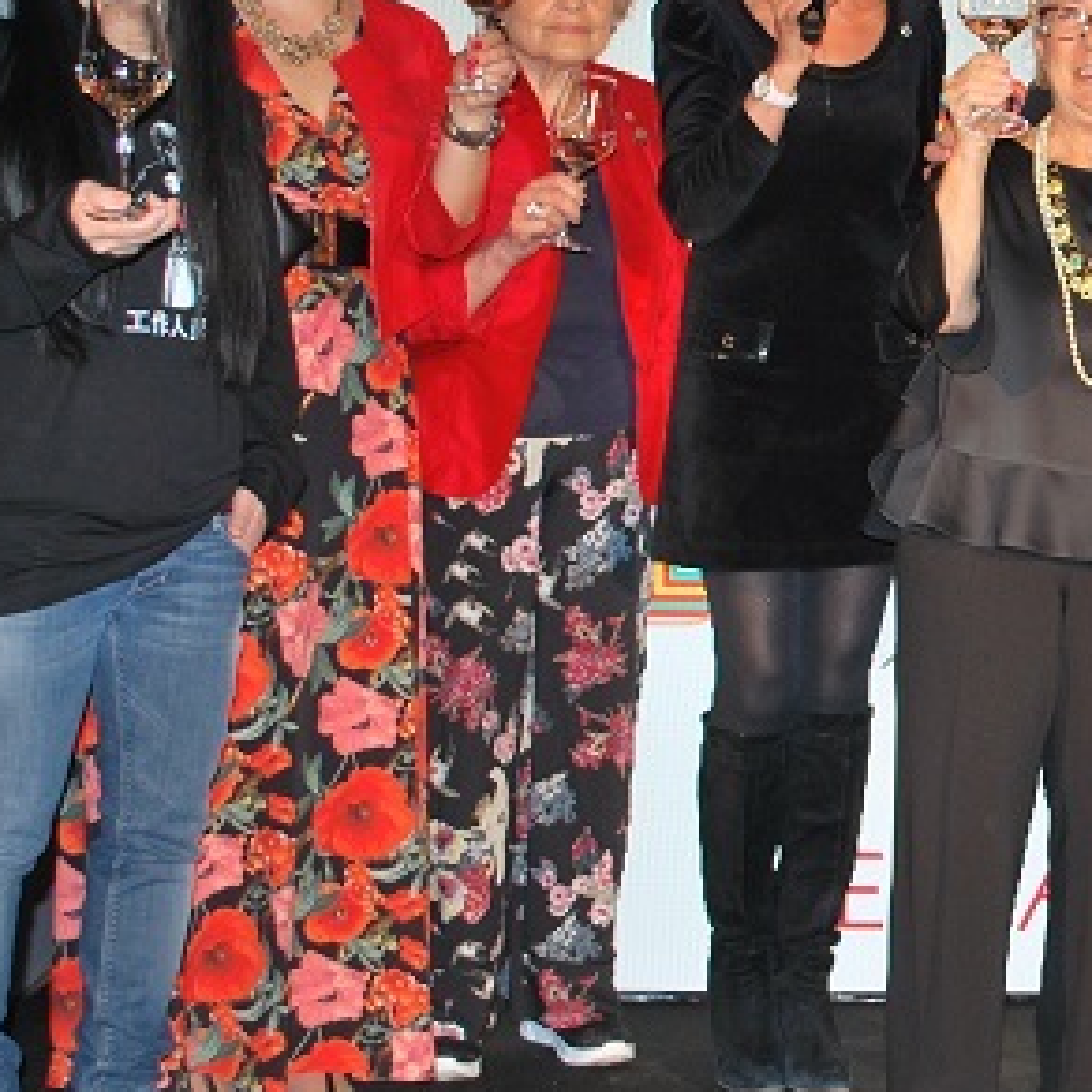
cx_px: 1163
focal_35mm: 77
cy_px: 338
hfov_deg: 21.5
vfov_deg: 22.4
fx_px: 2748
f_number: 4
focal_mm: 22
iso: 200
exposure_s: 1/60
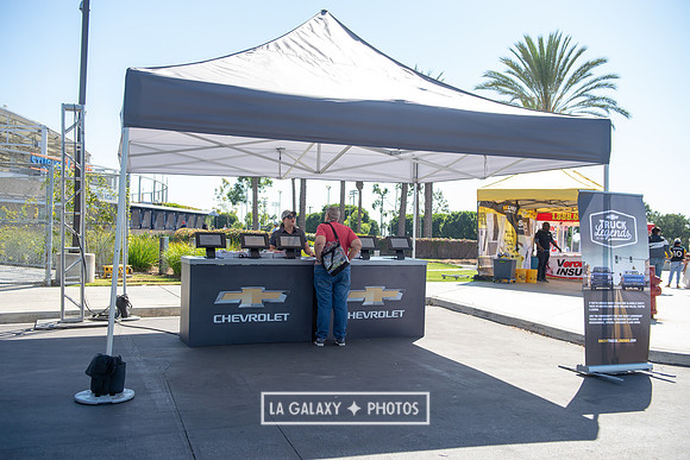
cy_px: 230
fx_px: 671
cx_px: 345
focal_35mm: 35
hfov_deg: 54.4
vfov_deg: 37.9
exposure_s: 1/1250
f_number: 4
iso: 250
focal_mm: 35
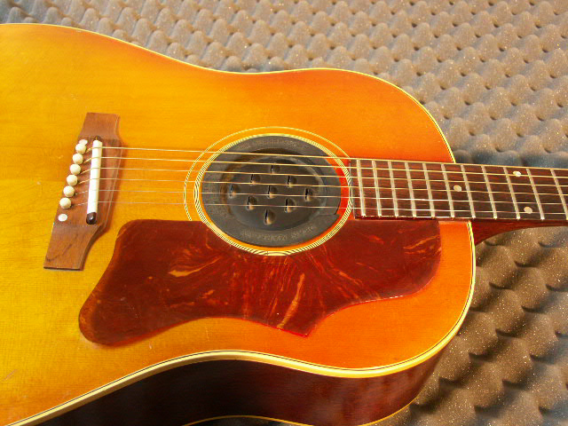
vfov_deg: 40.7
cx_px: 284
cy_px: 213
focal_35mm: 35
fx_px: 574
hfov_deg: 52.6
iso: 160
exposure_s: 1/10
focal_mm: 9.09
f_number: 2.8
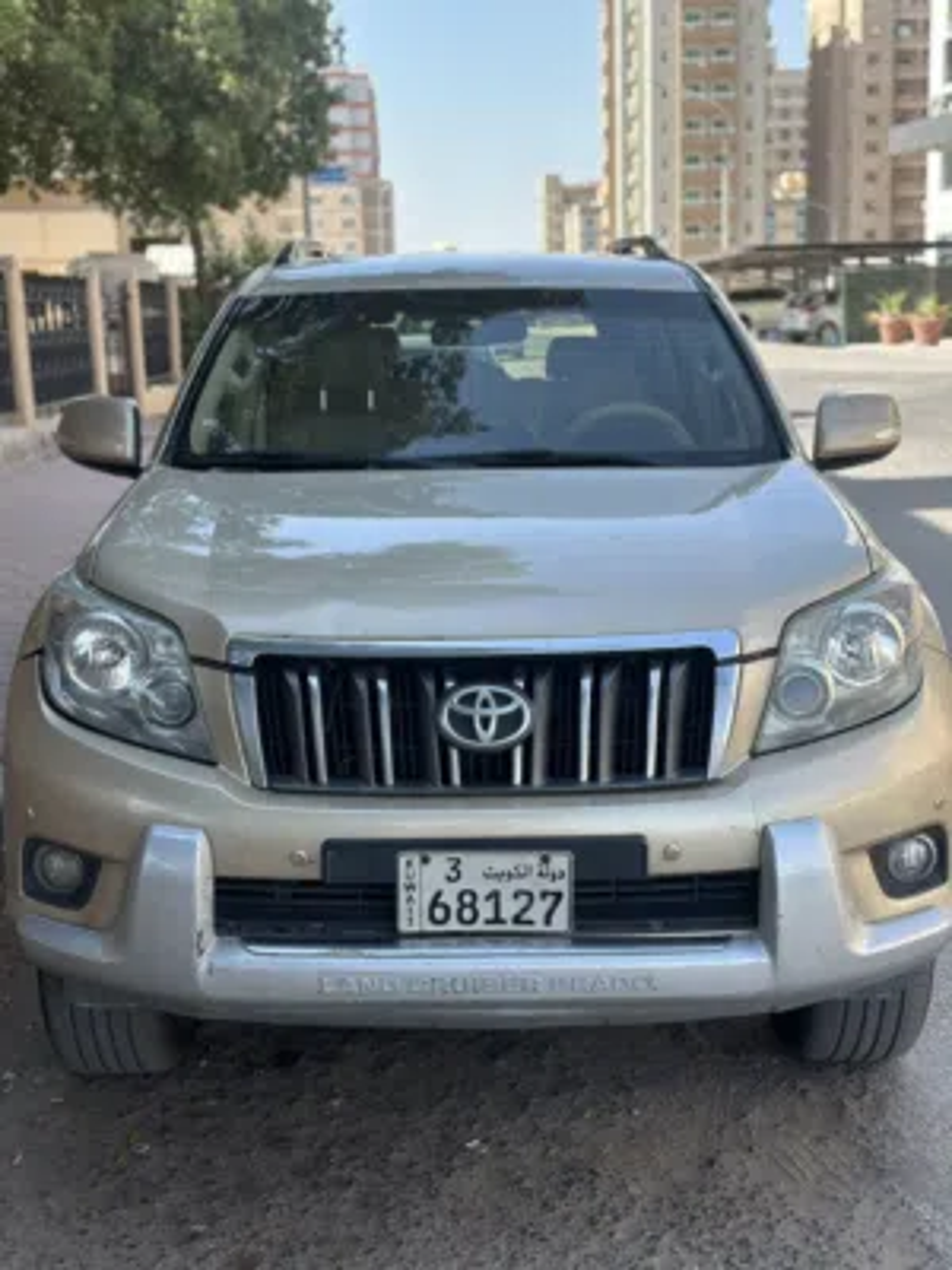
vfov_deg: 39.7
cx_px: 476
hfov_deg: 30.3
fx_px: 1760
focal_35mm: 48
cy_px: 635
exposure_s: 1/1414
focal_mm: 6.86
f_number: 1.78
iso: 80
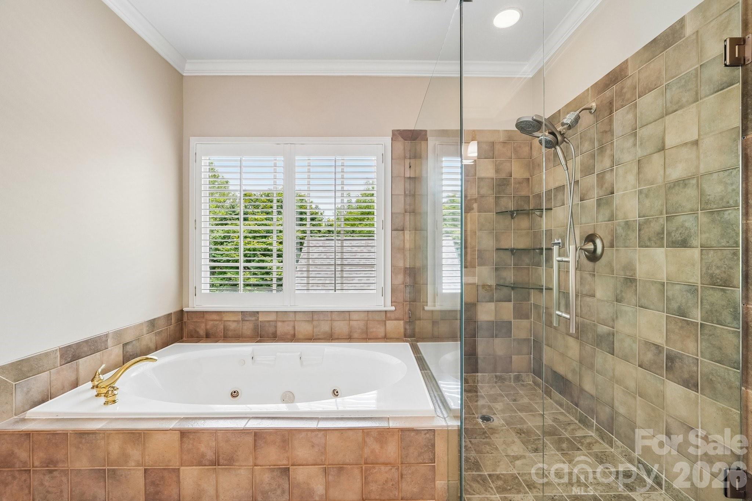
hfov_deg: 100.4
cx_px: 376
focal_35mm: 15
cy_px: 250
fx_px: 313
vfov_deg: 77.3
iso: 320
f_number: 8
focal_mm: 10
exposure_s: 1/30
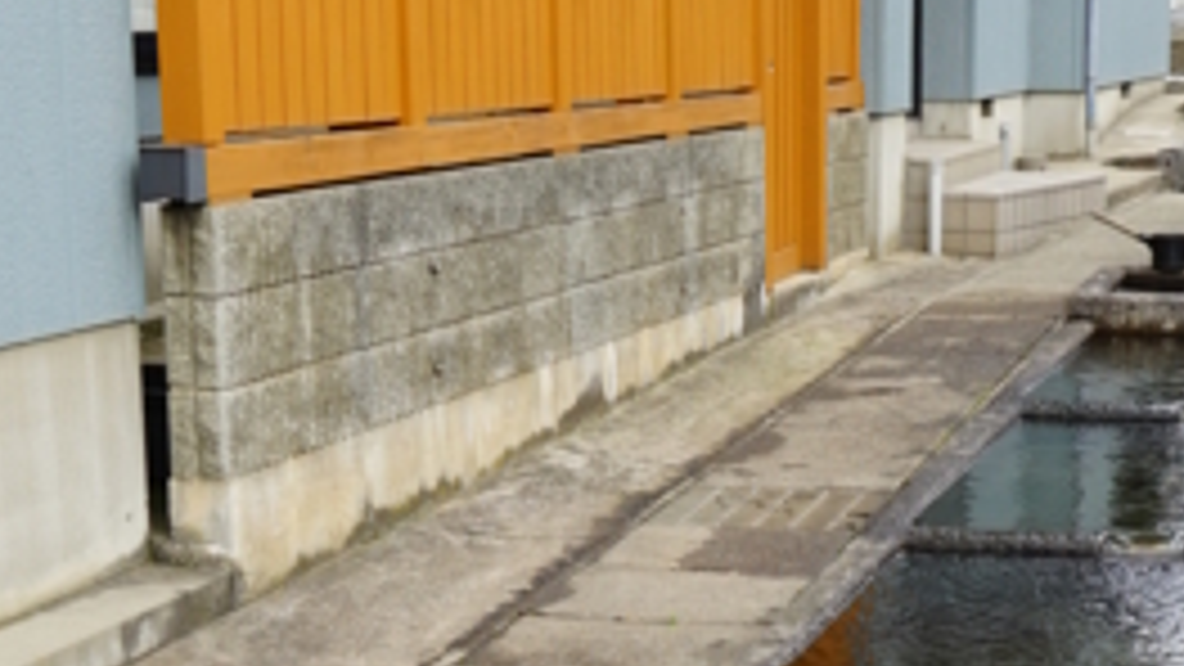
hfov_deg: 24.4
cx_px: 894
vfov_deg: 13.8
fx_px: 2700
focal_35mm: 86
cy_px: 693
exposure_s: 1/80
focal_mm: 18
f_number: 8
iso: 100
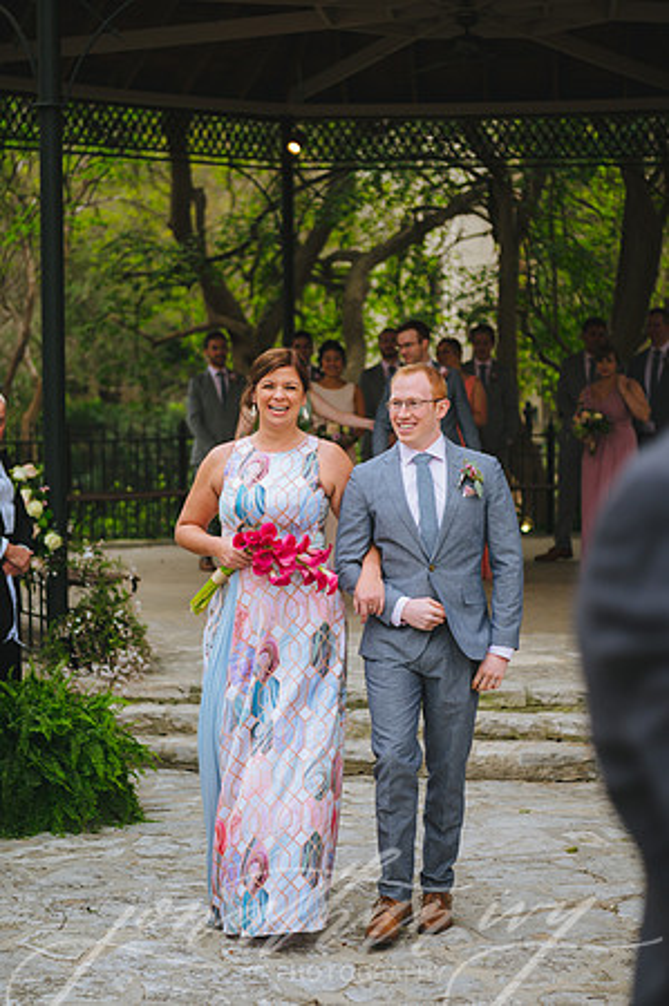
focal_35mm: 70
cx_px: 334
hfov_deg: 19.4
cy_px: 503
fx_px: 1956
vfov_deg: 28.9
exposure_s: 1/1250
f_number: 2.8
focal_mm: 70
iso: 400
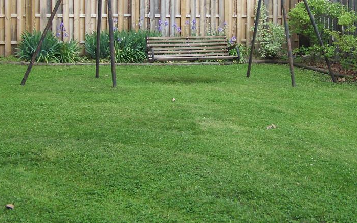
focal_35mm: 56
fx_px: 545
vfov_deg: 22.9
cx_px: 199
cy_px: 49
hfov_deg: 36.2
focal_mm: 5.85
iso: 64
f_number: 2.8
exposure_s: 1/250
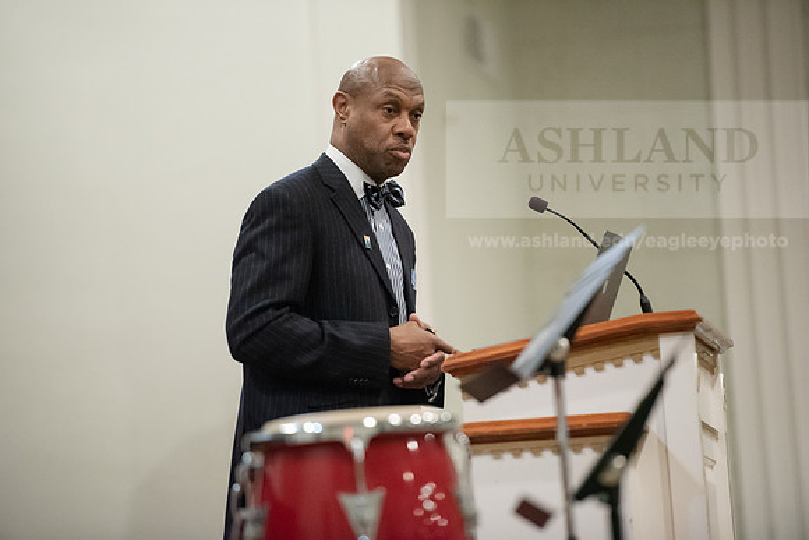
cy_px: 270
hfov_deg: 10.3
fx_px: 4495
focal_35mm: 200
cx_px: 404
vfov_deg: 6.9
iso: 8000
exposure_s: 1/200
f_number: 2.8
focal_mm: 200
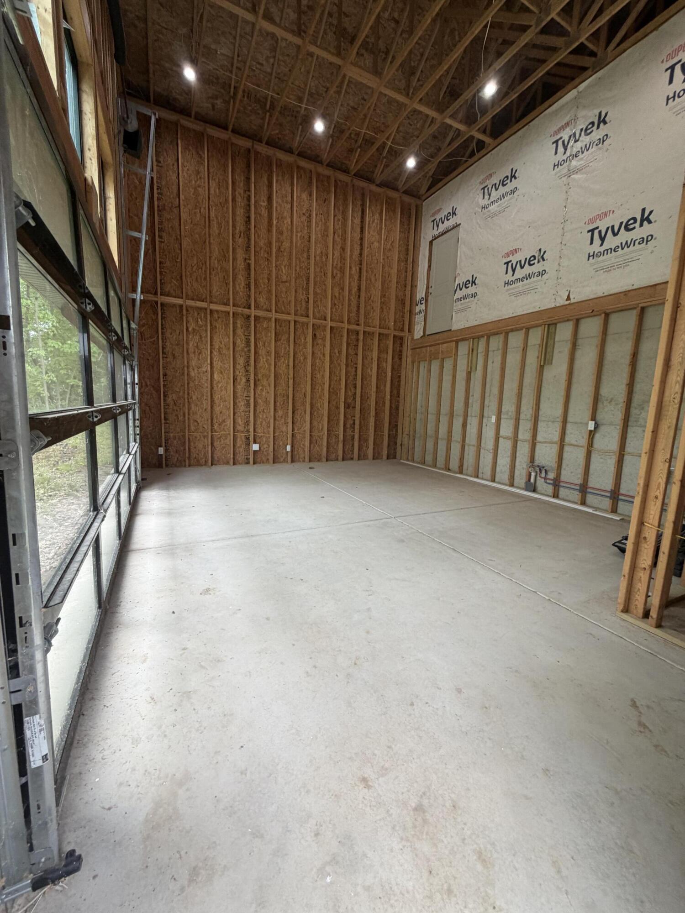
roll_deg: -2.9
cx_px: 342
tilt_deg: -8.0
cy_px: 456
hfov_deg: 85.7
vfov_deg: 102.1
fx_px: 369
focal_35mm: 14
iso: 160
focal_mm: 2.22
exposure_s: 1/120
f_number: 2.2
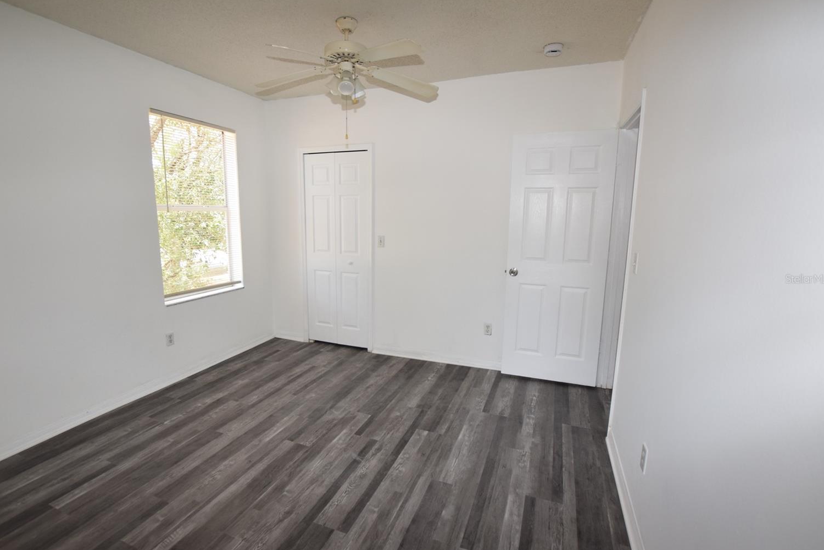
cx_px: 395
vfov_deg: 73.7
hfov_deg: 96.7
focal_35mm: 16
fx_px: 366
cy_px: 279
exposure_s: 1/125
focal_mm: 10
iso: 640
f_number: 5.6
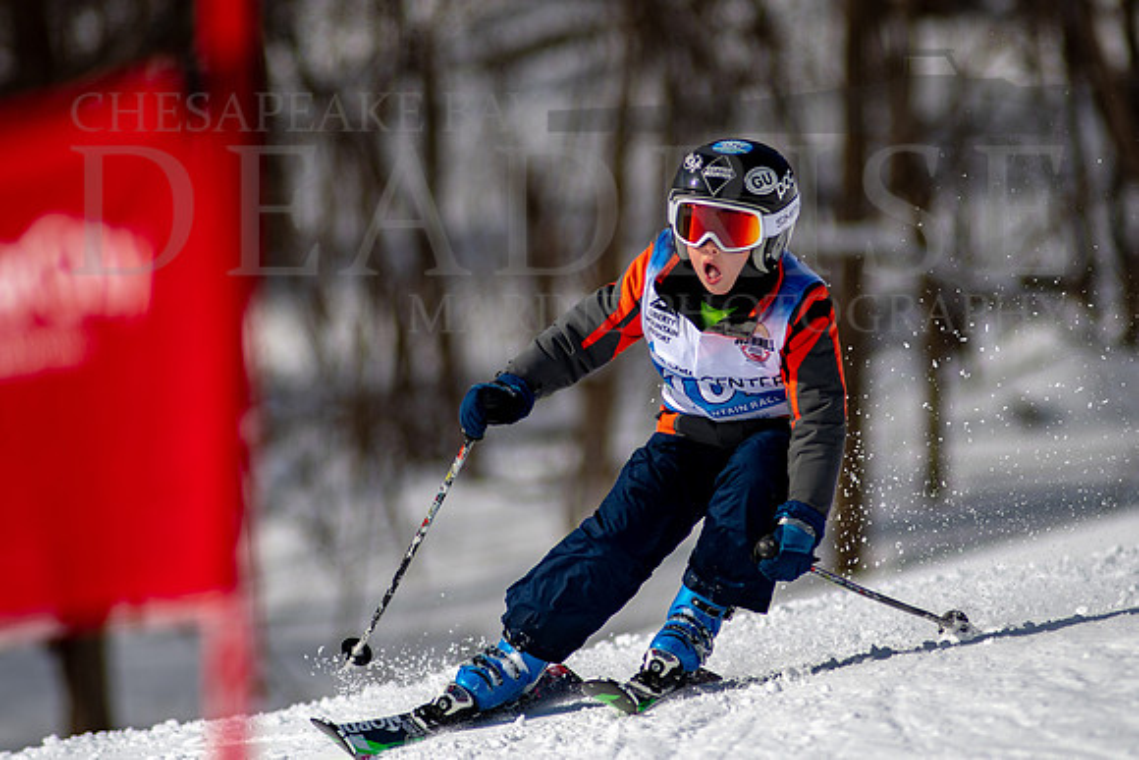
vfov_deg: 2.7
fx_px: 16101
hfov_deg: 4.1
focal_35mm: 509
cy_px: 343
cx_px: 644
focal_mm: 300
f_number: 2.8
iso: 100
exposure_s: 1/6400
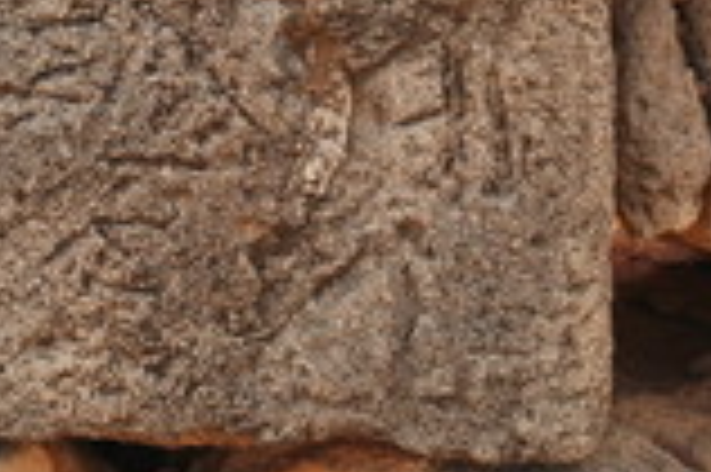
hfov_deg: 14.2
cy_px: -85
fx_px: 2802
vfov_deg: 9.5
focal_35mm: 142
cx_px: -54
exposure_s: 1/50
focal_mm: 34
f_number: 13
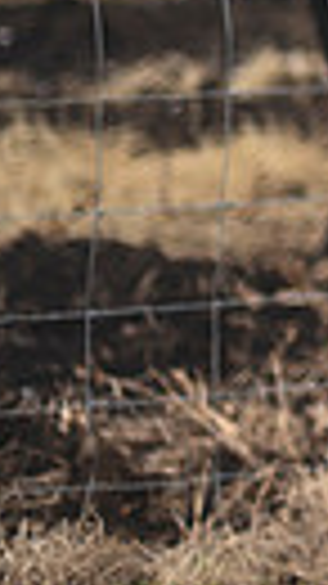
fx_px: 3731
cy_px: -97
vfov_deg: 8.9
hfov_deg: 4.7
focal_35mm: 241
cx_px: 1159
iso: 100
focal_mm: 50
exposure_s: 1/250
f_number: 1.8
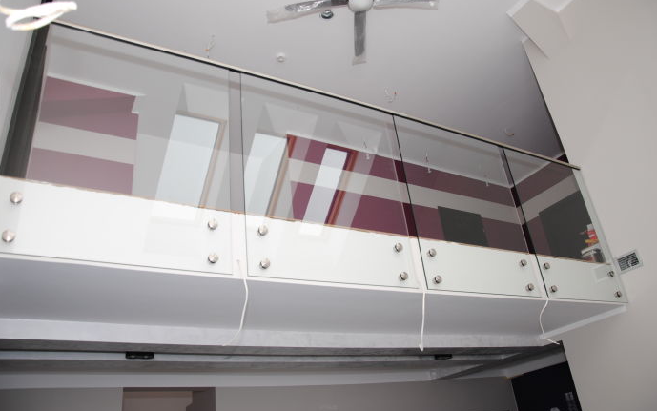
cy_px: 196
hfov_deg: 66.5
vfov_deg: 44.6
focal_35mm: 28
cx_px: 329
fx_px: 501
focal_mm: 18
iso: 200
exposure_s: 1/60
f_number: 4
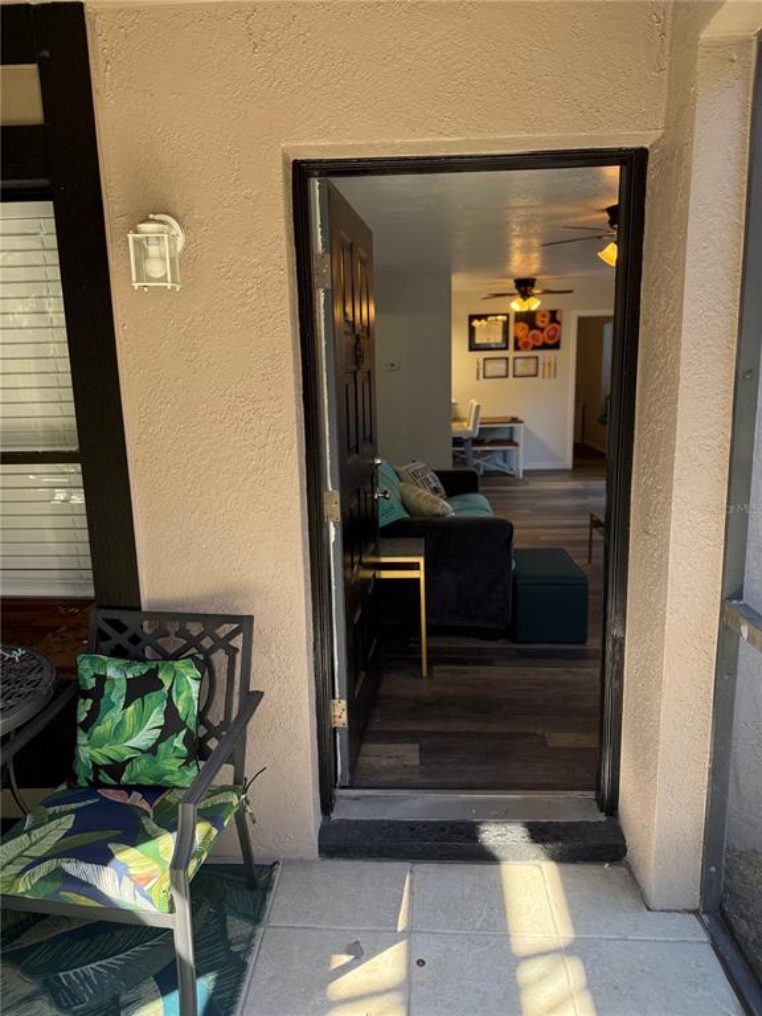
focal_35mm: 24
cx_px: 381
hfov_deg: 56.8
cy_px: 508
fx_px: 704
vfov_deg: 71.6
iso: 160
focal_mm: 6.76
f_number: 1.78
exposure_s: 1/243
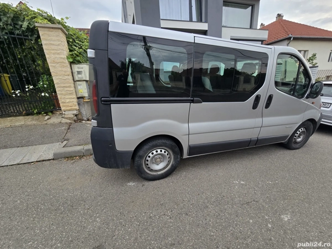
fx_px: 125
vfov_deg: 89.9
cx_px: 166
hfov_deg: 106.2
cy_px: 124
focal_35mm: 13
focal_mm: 2.2
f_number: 2.2
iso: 50
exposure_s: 1/203
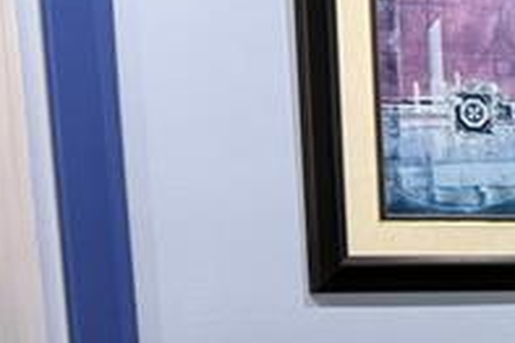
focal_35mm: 130
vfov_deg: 10.0
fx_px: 1858
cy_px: 597
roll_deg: -2.8
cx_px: 983
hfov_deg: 13.7
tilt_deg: -15.0
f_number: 1.78
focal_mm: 6.76
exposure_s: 1/60
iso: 250
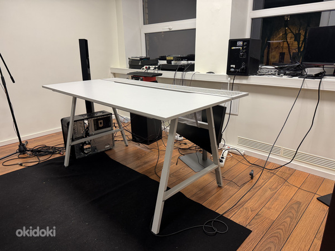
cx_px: 168
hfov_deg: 71.6
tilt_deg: -15.9
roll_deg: +2.8
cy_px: 126
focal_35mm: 24
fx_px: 232
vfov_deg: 56.8
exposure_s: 1/100
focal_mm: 6.76
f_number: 1.78
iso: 200
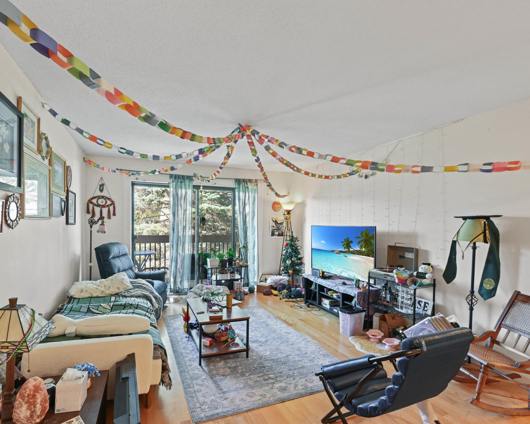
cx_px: 231
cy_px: 213
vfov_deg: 80.4
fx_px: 251
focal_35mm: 16
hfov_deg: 92.6
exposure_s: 1
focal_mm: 14
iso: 1000
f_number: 14
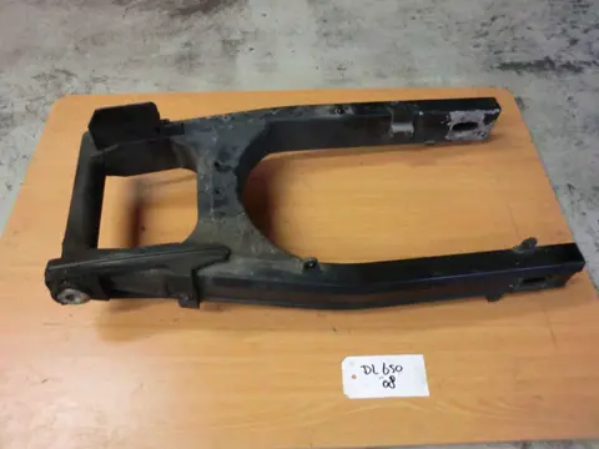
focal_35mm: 27
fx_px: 467
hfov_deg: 65.3
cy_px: 224
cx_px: 300
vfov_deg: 51.4
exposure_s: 1/60
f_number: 3.2
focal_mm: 4.9
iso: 500
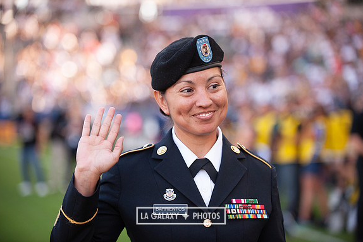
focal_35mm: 103
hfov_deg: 19.8
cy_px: 121
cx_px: 181
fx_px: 1039
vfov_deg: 13.3
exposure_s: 1/1250
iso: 800
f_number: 2.8
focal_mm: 102
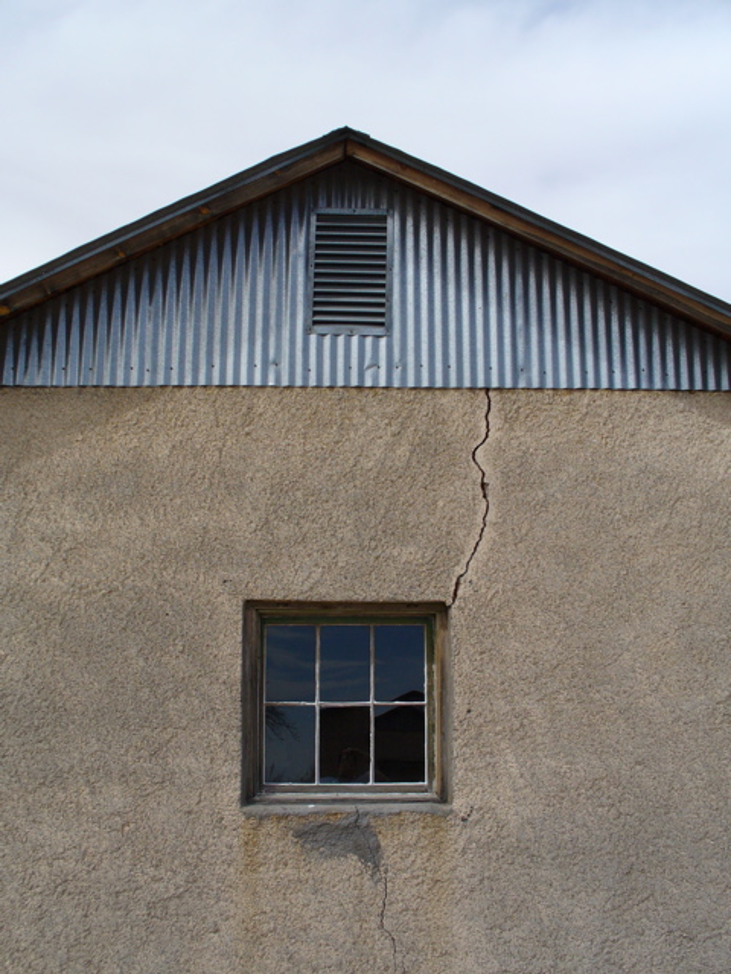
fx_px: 1183
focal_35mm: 42
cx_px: 366
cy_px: 487
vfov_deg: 44.8
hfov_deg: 34.3
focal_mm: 7
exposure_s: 1/500
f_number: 5.8
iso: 80
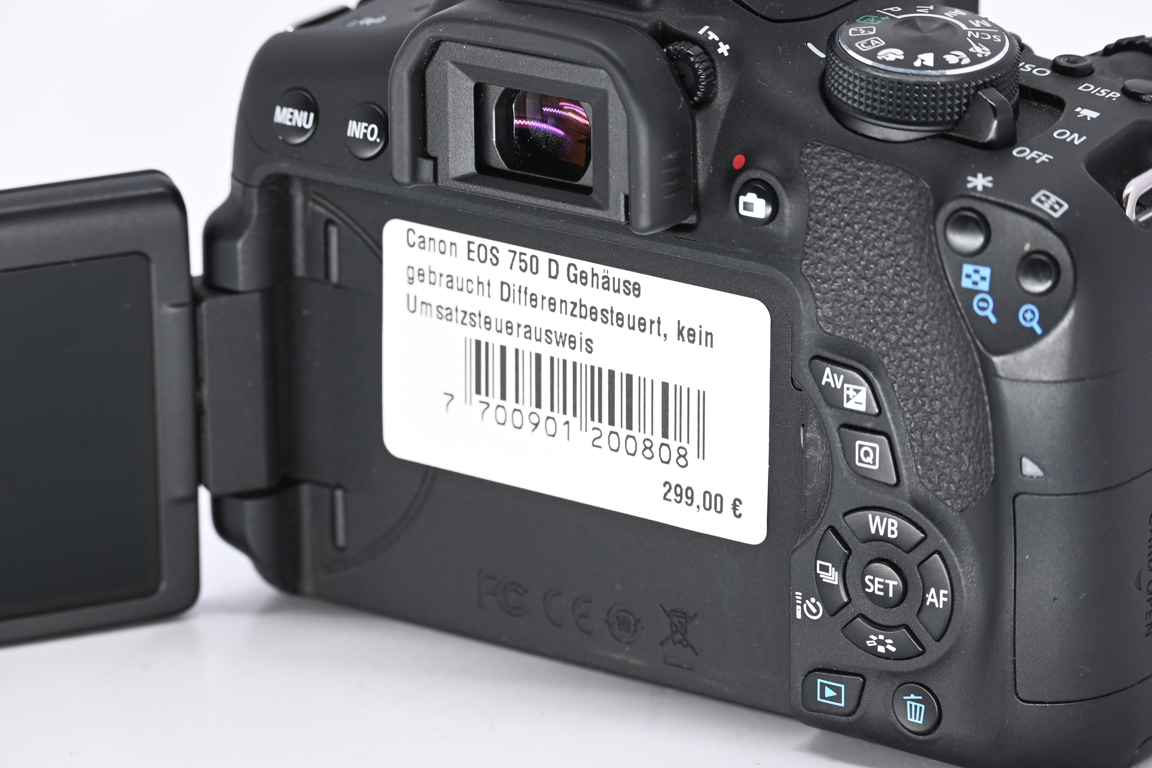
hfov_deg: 11.4
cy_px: 384
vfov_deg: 7.6
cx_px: 576
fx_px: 5760
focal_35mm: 180
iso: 500
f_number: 9
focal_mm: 120
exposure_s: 1/125
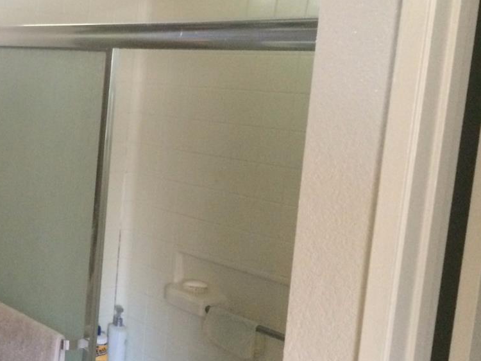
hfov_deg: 30.9
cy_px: 193
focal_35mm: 58
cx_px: 2
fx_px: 806
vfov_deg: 25.2
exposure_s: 1/20
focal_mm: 4.15
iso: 320
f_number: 2.2
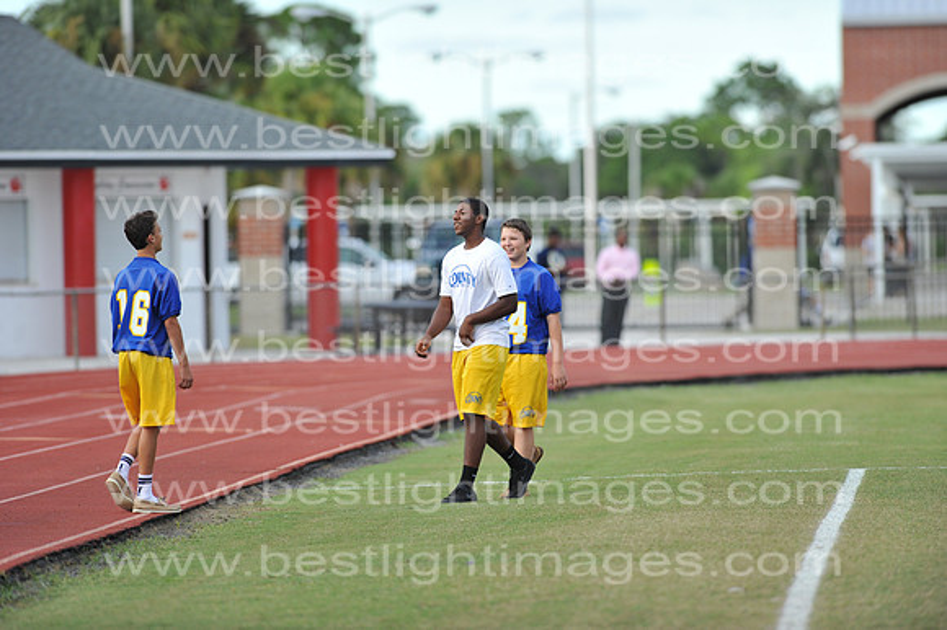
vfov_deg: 4.6
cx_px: 474
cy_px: 315
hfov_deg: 6.9
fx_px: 7887
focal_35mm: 300
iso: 1000
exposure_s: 1/1600
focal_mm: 300
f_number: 4
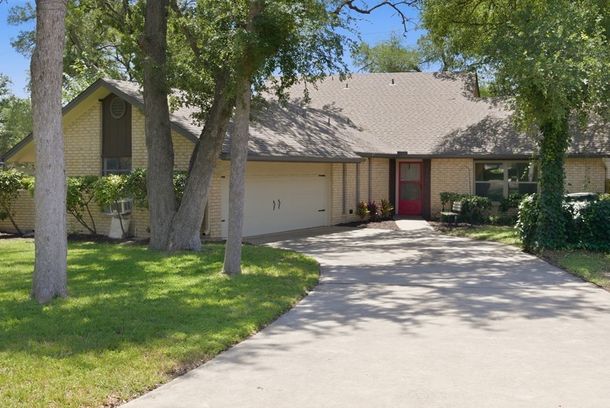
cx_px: 352
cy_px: 152
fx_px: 644
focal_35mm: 38
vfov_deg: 34.9
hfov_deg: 50.5
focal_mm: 30
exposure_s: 1/400
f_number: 11
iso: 640
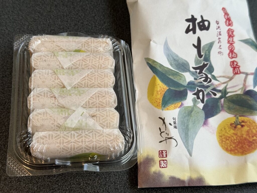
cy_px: 96
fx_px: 356
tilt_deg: -59.9
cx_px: 128
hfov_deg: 39.7
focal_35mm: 48
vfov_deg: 30.3
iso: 100
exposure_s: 1/103
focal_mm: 6.86
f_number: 1.78
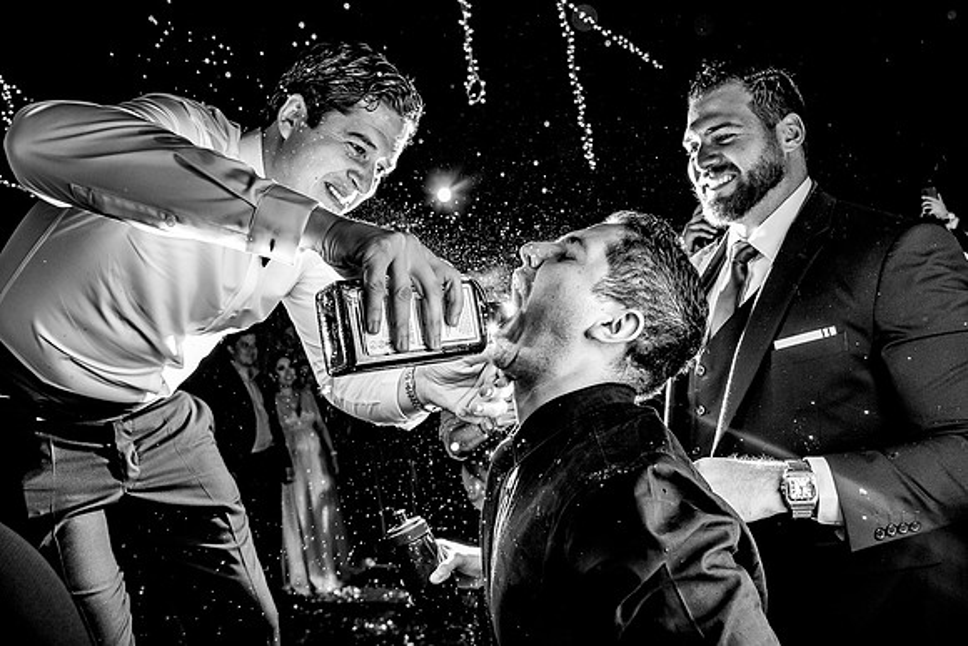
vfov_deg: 49.1
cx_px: 516
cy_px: 310
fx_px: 707
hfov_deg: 68.7
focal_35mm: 26
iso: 2000
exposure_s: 1/125
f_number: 5.6
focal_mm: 24
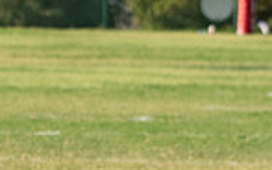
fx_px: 4865
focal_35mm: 656
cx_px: 437
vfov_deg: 2.0
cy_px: 159
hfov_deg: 3.2
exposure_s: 1/1000
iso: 200
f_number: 4.5
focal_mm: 100
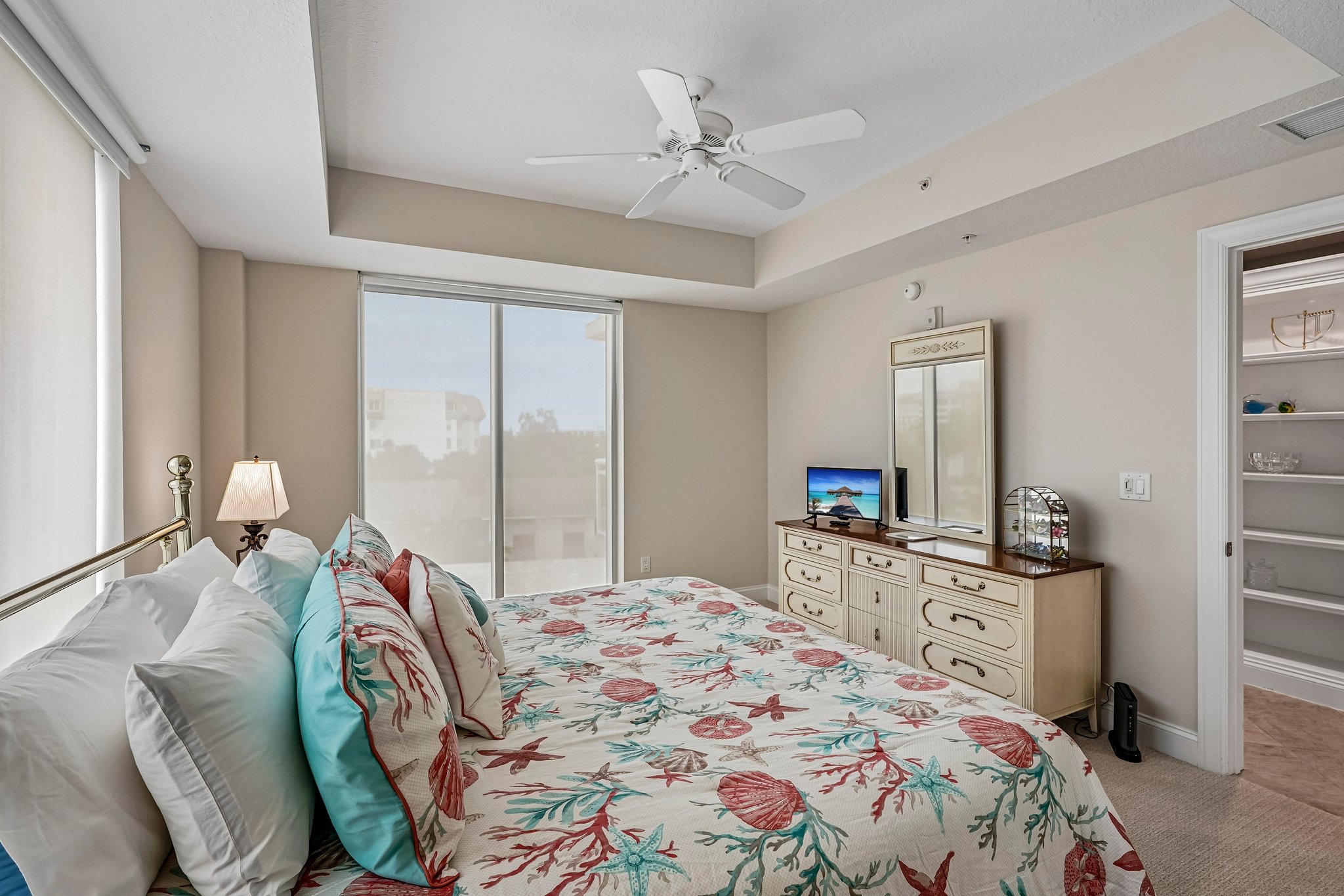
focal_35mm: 16
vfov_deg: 73.7
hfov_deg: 96.7
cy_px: 448
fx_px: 597
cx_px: 672
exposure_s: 1/60
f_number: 8
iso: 400
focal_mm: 16
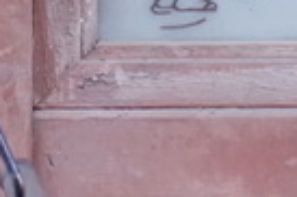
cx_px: 339
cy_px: -369
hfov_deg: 9.1
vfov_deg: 5.8
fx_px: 1838
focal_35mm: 223
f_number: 2.8
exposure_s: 1/40
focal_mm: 18.3
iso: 200
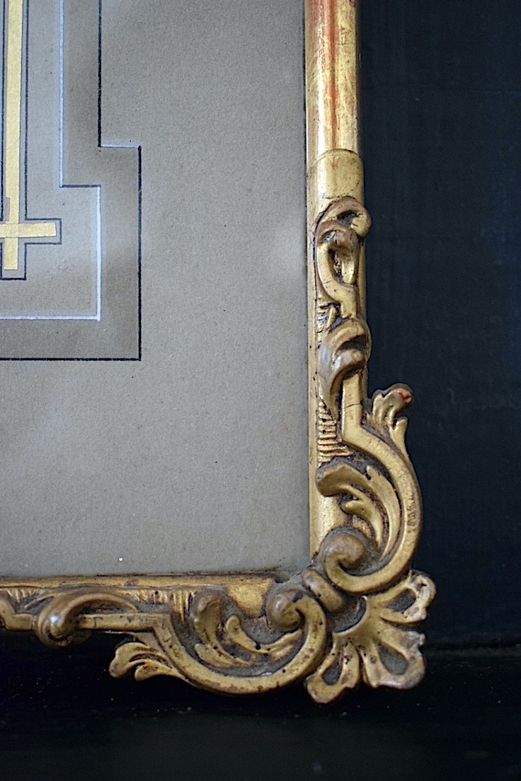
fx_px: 1097
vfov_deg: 39.2
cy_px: 416
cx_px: 274
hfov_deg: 26.7
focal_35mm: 51
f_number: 4.2
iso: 3200
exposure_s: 1/100
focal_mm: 31
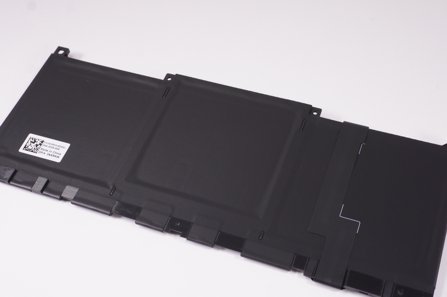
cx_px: 216
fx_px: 571
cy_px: 174
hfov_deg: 42.8
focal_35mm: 46
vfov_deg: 29.1
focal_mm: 26
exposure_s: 1/200
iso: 640
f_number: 9
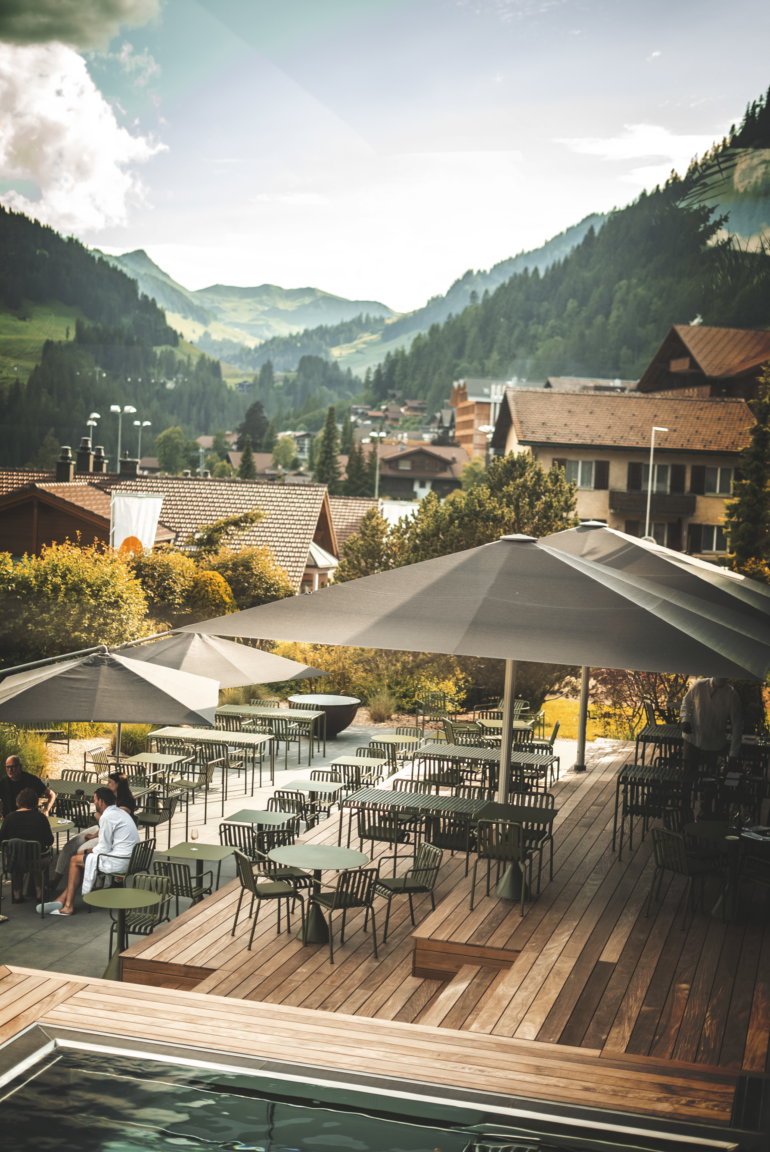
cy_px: 576
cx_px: 385
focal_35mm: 50
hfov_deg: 27.0
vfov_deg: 39.6
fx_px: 1602
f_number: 1.8
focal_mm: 50
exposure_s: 1/50
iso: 640
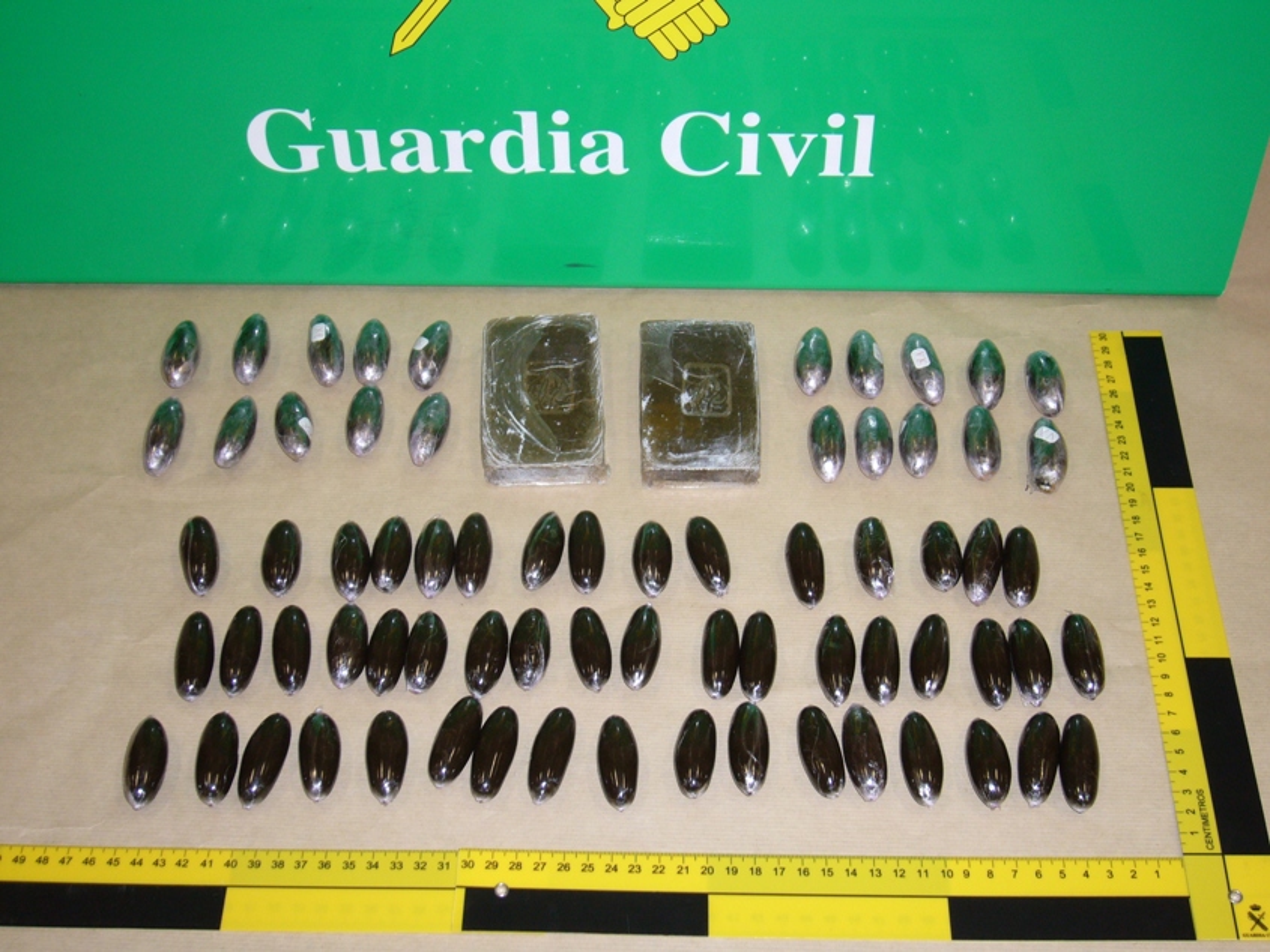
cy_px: 476
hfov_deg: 38.2
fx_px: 1835
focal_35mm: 50
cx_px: 635
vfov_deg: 29.1
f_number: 3.3
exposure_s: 1/30
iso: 100
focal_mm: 8.3
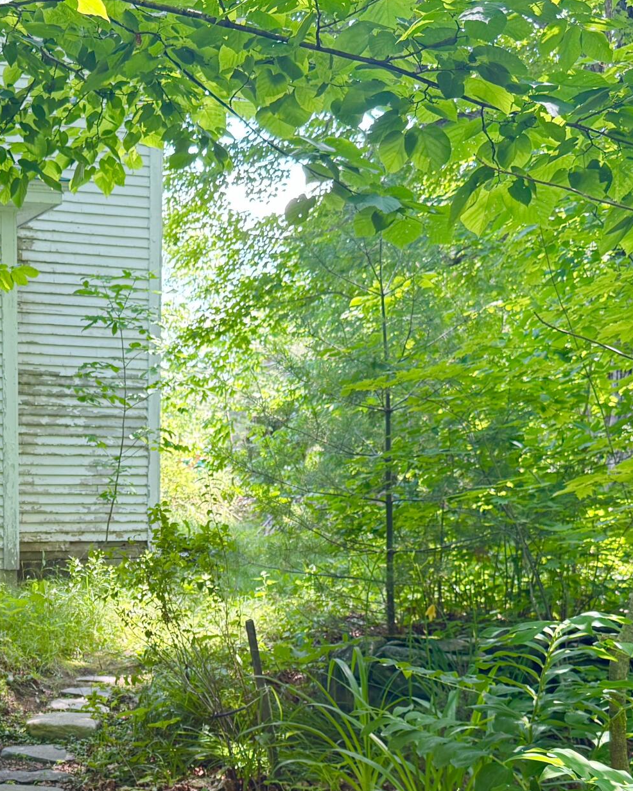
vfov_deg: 32.6
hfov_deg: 25.7
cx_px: 41
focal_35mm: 57
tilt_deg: -3.8
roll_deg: -0.5
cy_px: 550
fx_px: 1335
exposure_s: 1/123
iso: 100
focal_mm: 6.76
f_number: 1.78
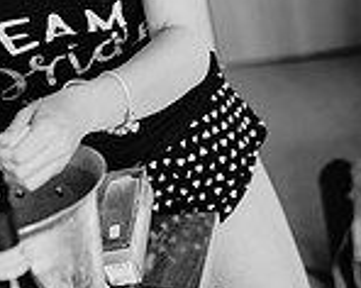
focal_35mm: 100
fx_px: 1067
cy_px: -95
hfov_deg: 19.2
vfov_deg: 14.6
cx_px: 149
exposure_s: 1/200
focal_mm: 35
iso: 720
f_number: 2
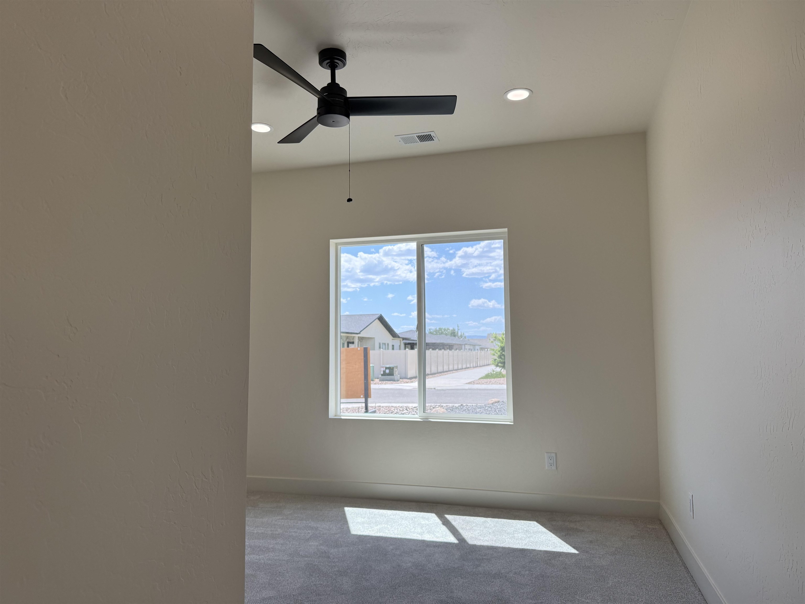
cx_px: 402
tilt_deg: +6.2
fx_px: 558
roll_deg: +0.5
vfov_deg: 56.8
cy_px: 302
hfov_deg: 71.6
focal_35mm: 24
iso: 100
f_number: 1.78
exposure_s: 1/1493
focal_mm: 6.76
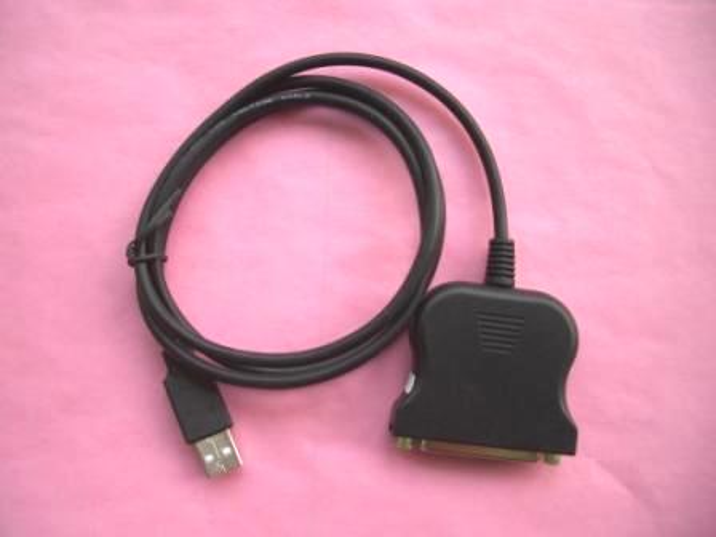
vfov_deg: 40.7
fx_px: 724
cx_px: 358
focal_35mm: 35
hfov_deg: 52.6
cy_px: 268
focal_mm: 5.8
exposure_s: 1/50
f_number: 2.6
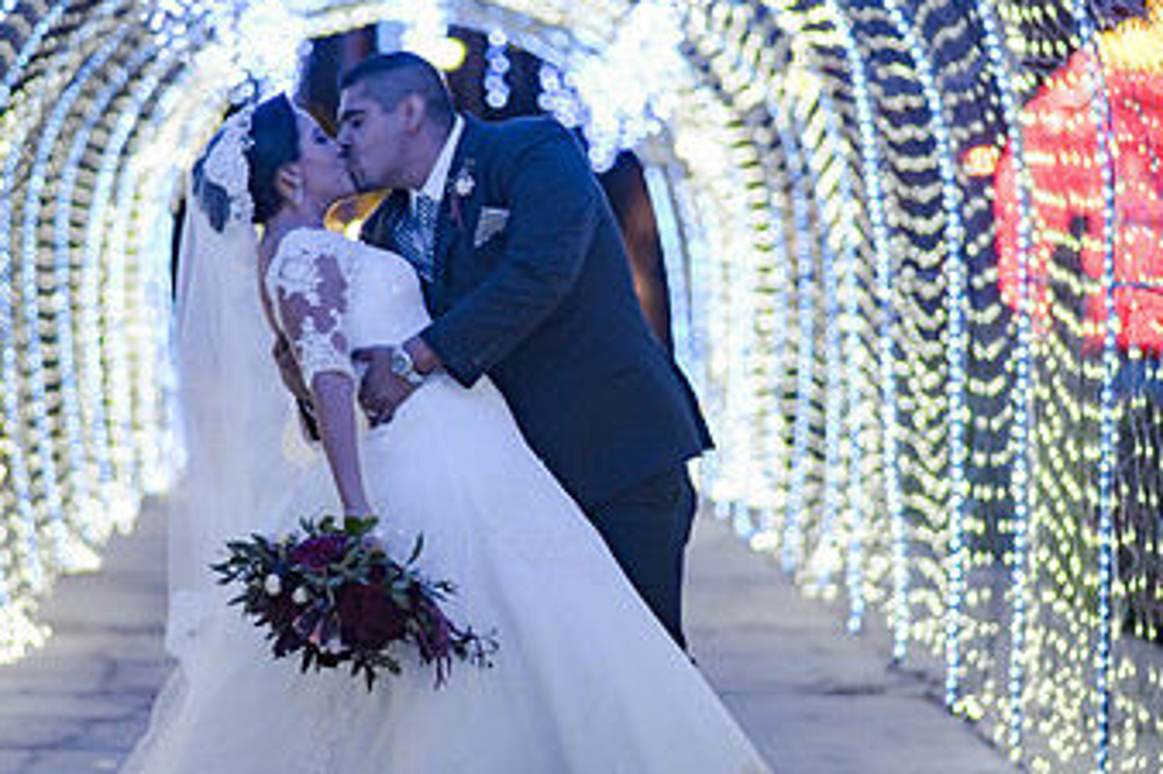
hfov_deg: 14.1
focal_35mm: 146
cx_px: 454
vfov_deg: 9.4
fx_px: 4714
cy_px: 370
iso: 800
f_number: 1.8
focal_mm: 85
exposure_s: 1/125
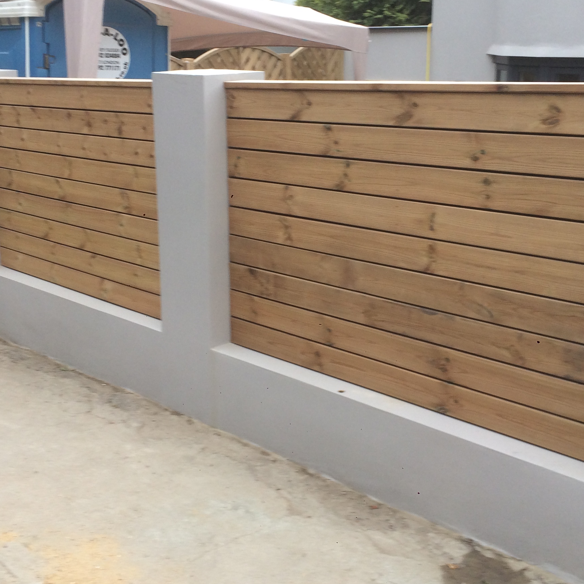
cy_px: 272
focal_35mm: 48
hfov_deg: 35.3
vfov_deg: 35.3
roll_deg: +0.2
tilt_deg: -18.2
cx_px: 275
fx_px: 916
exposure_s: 1/50
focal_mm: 4.15
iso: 50
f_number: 2.2
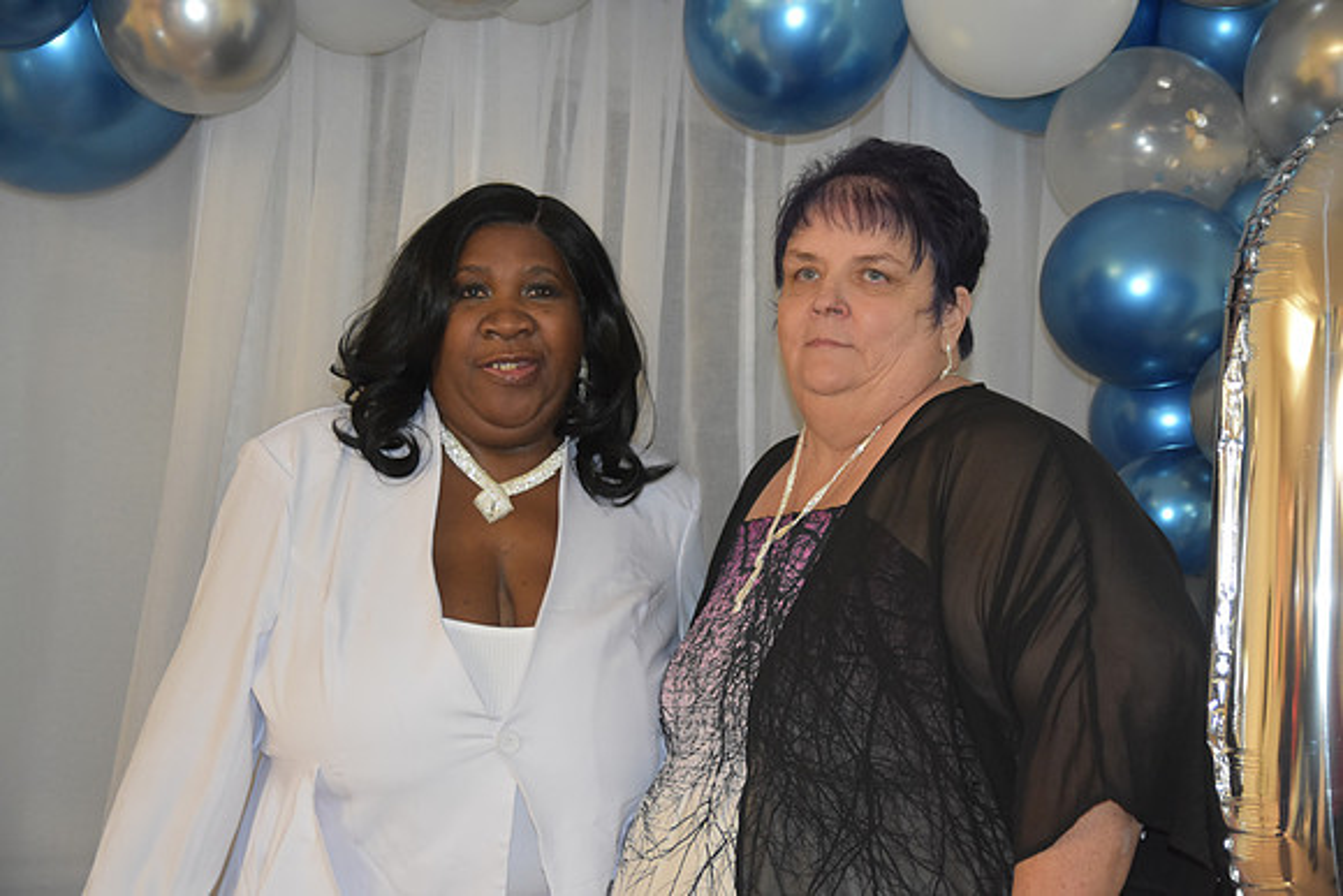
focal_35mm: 54
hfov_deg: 36.9
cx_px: 672
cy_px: 448
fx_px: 2015
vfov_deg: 25.1
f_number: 2.8
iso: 2000
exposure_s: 1/60
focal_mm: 36
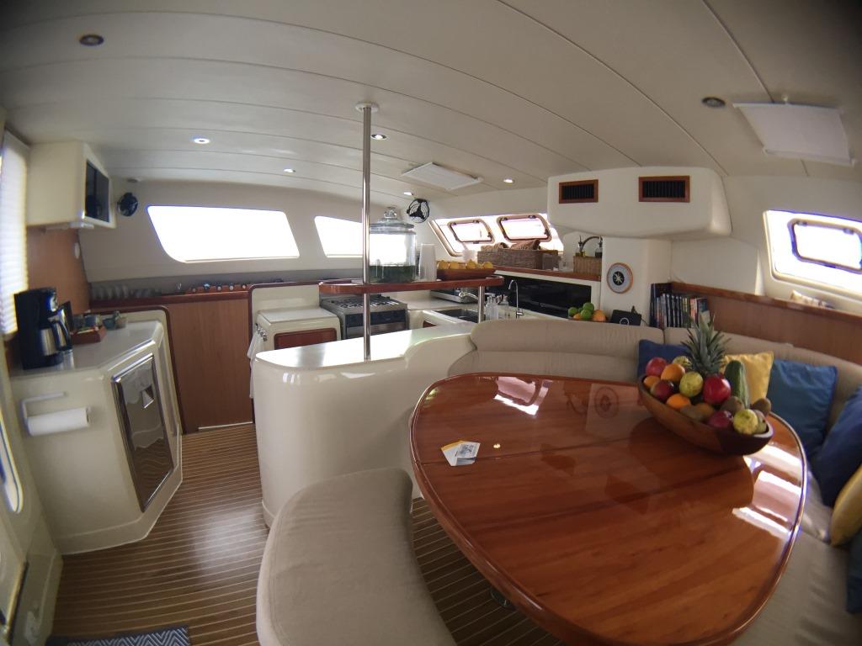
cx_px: 431
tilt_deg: -11.4
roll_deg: -1.2
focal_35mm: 29
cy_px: 323
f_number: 2.2
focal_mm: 4.15
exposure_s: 1/30
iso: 32
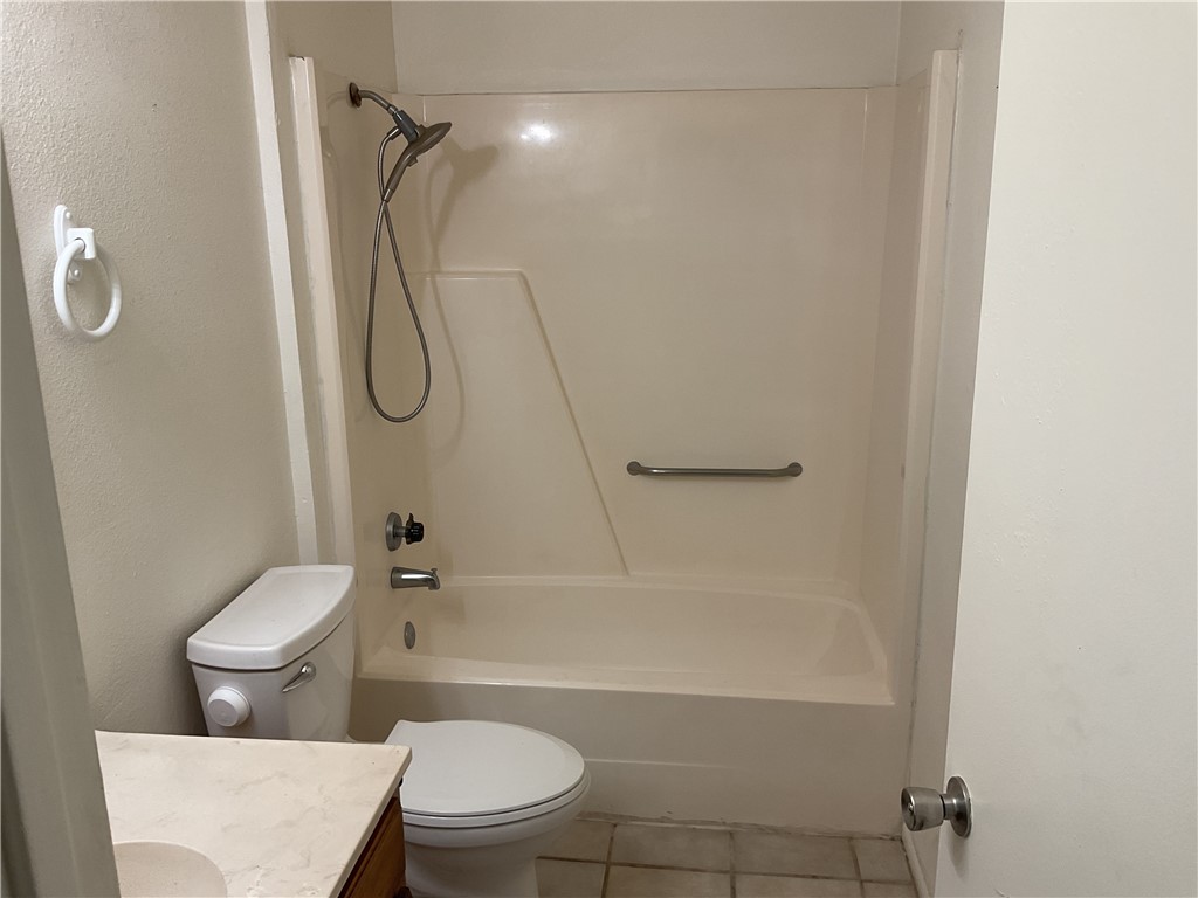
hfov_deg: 61.7
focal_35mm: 29
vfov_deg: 48.2
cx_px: 599
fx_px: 1004
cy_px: 449
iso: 40
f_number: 1.8
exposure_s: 1/60
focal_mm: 3
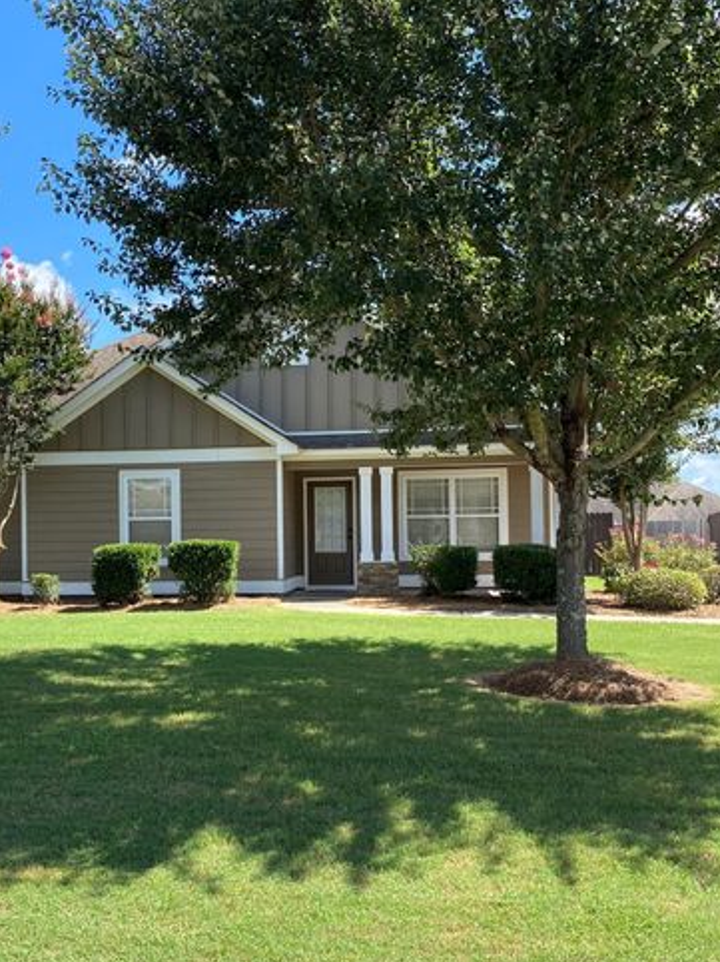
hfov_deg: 39.2
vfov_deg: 51.3
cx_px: 239
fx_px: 999
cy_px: 536
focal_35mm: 36
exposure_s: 1/822
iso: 32
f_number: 1.8
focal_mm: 4.25
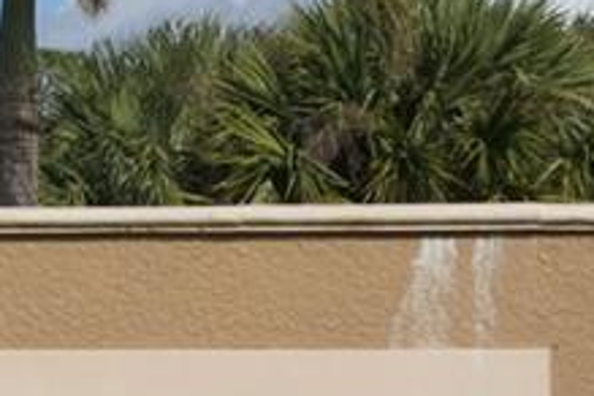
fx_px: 5082
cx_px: -439
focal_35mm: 308
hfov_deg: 6.6
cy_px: 259
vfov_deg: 4.5
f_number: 5.6
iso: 200
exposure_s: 1/2000
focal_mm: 44
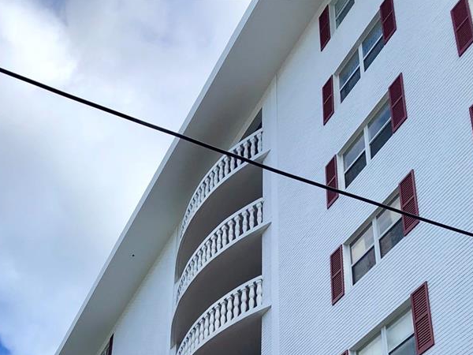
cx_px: 143
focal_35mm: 56
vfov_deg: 23.0
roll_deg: -4.3
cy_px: 470
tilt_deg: +27.0
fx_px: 765
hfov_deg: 33.9
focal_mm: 4
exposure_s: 1/1333
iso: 20
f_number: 1.8
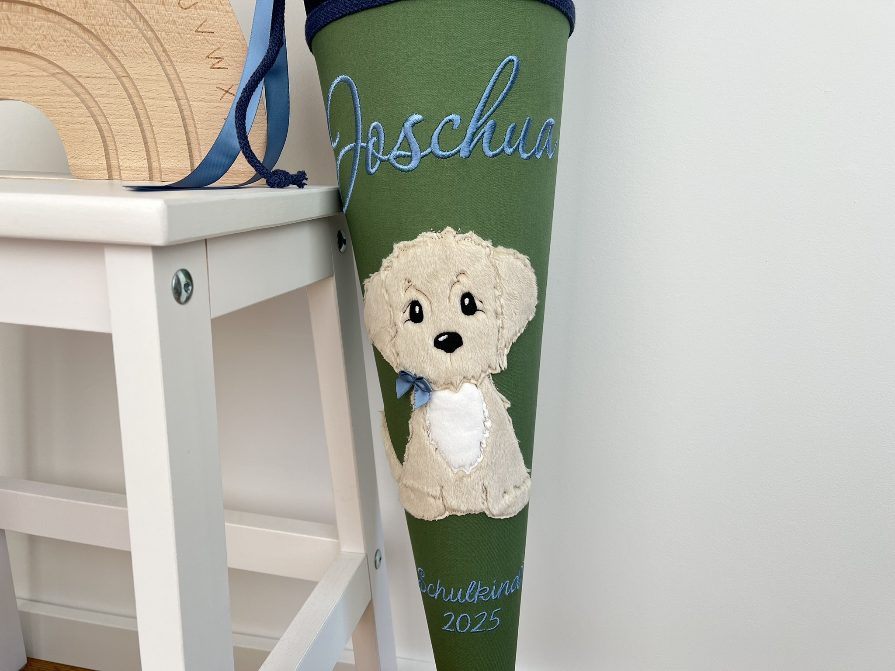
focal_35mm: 26
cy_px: 336
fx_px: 672
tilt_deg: -14.1
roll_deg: -1.2
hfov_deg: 67.3
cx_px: 448
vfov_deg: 53.1
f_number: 1.6
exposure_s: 1/117
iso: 50
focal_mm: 5.1
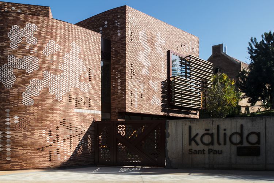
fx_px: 274
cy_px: 92
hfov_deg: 53.1
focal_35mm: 36
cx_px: 137
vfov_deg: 36.9
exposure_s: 1/200
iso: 200
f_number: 9
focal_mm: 24
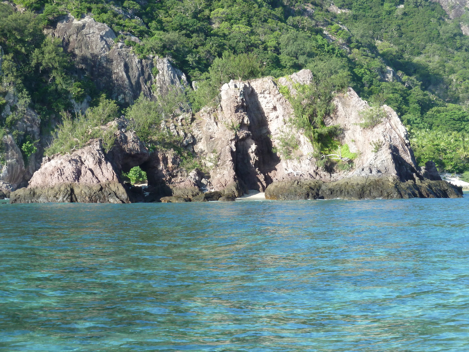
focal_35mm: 72
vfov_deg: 20.4
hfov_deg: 27.0
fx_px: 976
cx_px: 234
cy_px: 176
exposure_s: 1/320
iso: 160
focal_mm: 11.9
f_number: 4.1
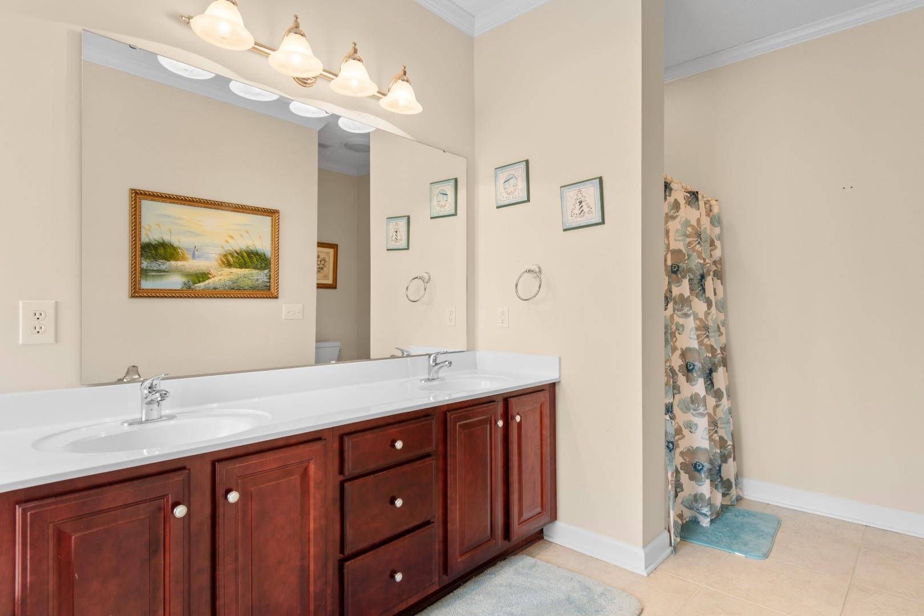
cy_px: 308
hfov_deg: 86.9
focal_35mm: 19
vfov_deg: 64.6
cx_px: 462
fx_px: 488
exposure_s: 1/4
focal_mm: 13
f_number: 4.8
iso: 100
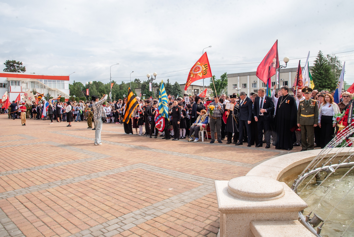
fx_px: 254
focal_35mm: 26
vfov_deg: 49.8
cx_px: 170
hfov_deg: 69.6
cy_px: 112
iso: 320
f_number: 13
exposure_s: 1/160
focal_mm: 24
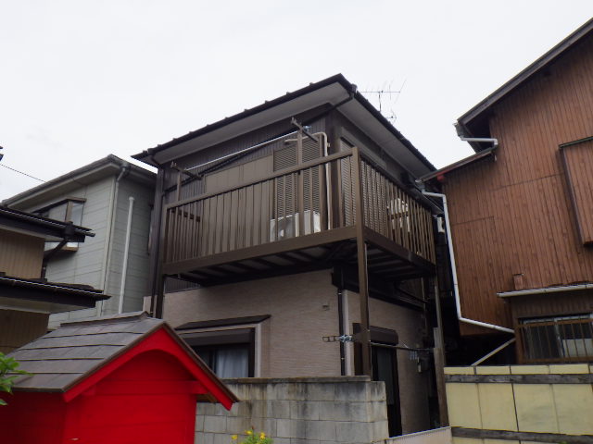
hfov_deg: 63.4
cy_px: 222
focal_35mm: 28
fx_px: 480
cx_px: 296
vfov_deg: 49.7
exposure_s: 1/1500
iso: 250
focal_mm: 5
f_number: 4.2
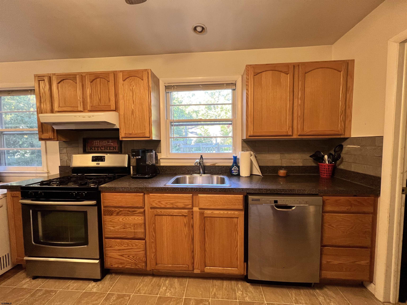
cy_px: 152
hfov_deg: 106.2
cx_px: 204
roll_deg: +0.7
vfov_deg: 89.9
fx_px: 153
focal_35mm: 13
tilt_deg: -4.3
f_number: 1.8
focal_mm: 1.57
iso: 160
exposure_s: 1/99
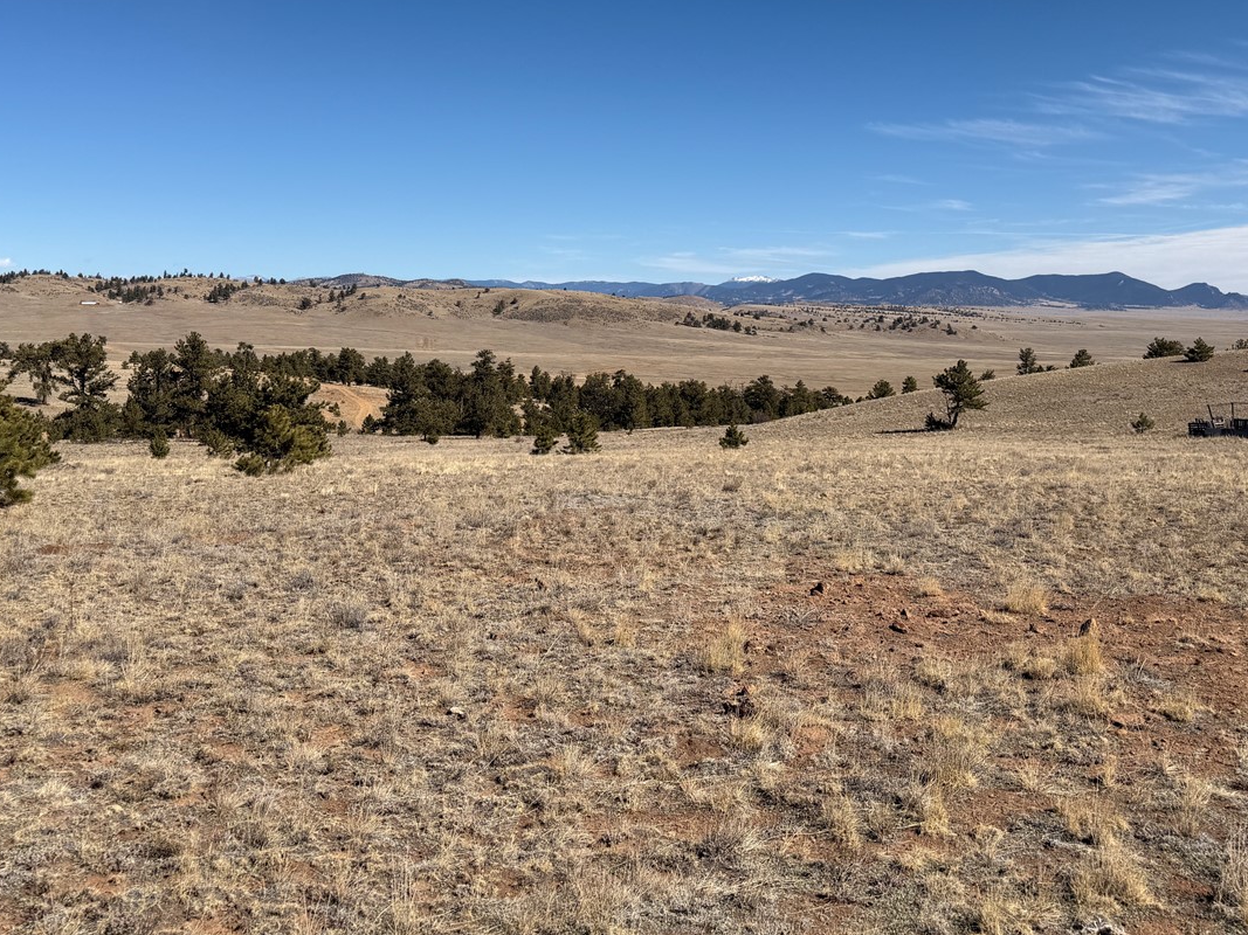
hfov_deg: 51.4
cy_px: 330
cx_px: 640
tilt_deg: -2.2
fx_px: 1298
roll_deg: -0.9
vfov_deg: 39.3
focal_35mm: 36
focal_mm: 6.76
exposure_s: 1/8130
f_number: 1.78
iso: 80
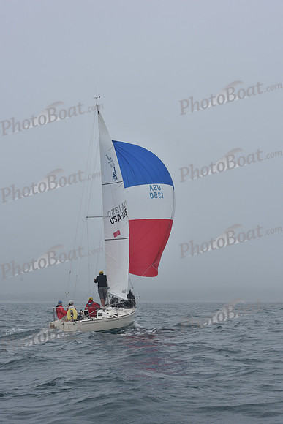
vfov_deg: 23.6
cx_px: 142
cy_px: 212
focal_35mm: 86
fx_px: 1013
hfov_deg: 15.9
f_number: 9
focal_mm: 86
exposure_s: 1/800
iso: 250
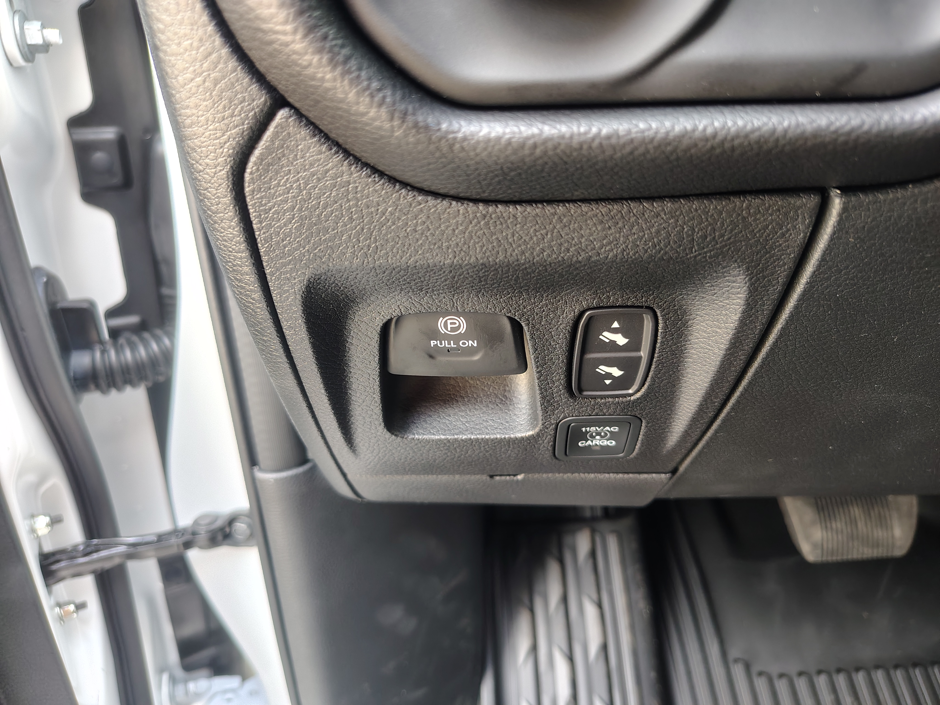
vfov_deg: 56.8
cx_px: 470
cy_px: 352
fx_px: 652
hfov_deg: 71.6
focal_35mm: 24
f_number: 1.8
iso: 800
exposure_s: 1/83
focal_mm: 5.56
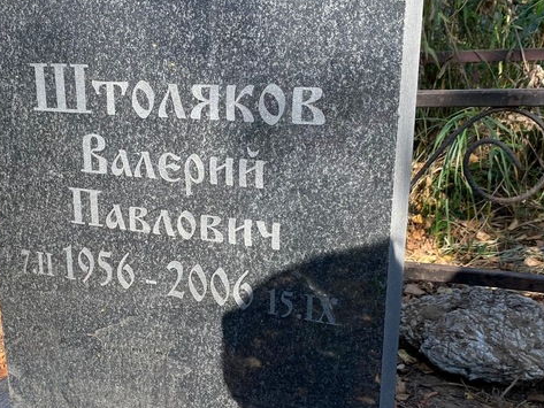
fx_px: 692
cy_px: 240
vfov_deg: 32.8
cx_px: 187
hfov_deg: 42.4
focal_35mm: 44
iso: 32
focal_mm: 4.25
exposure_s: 1/793
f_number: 1.8
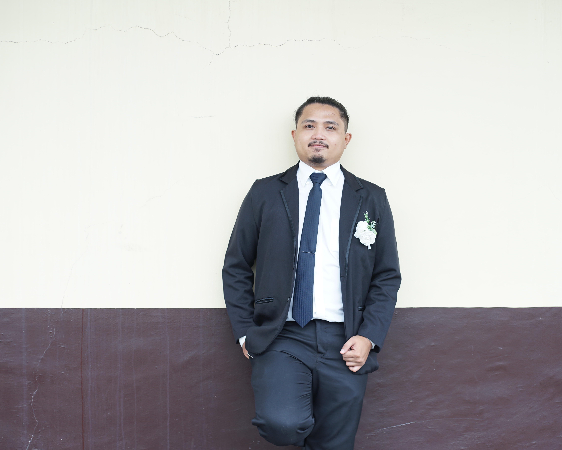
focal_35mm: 63
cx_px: 308
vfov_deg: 24.2
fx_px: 1048
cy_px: 212
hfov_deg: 30.0
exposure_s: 1/200
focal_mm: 50
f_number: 2.8
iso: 100
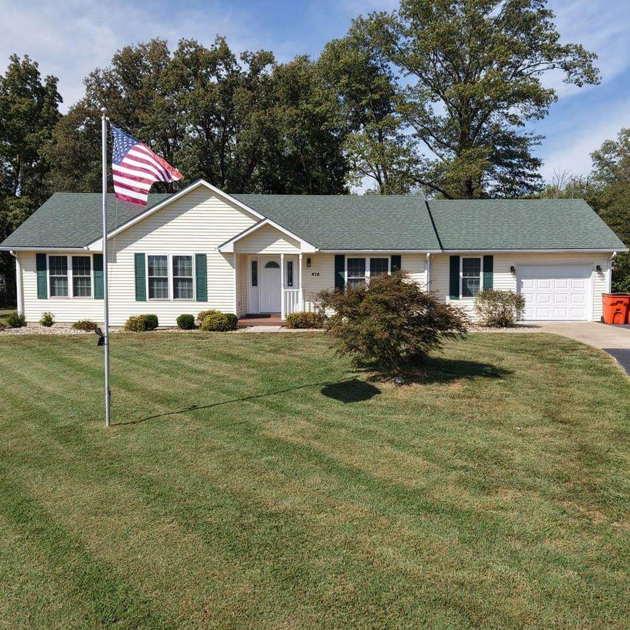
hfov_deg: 55.6
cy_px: 319
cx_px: 332
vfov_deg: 55.6
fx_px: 597
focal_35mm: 29
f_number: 1.8
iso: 150
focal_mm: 8.67
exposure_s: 1/4000
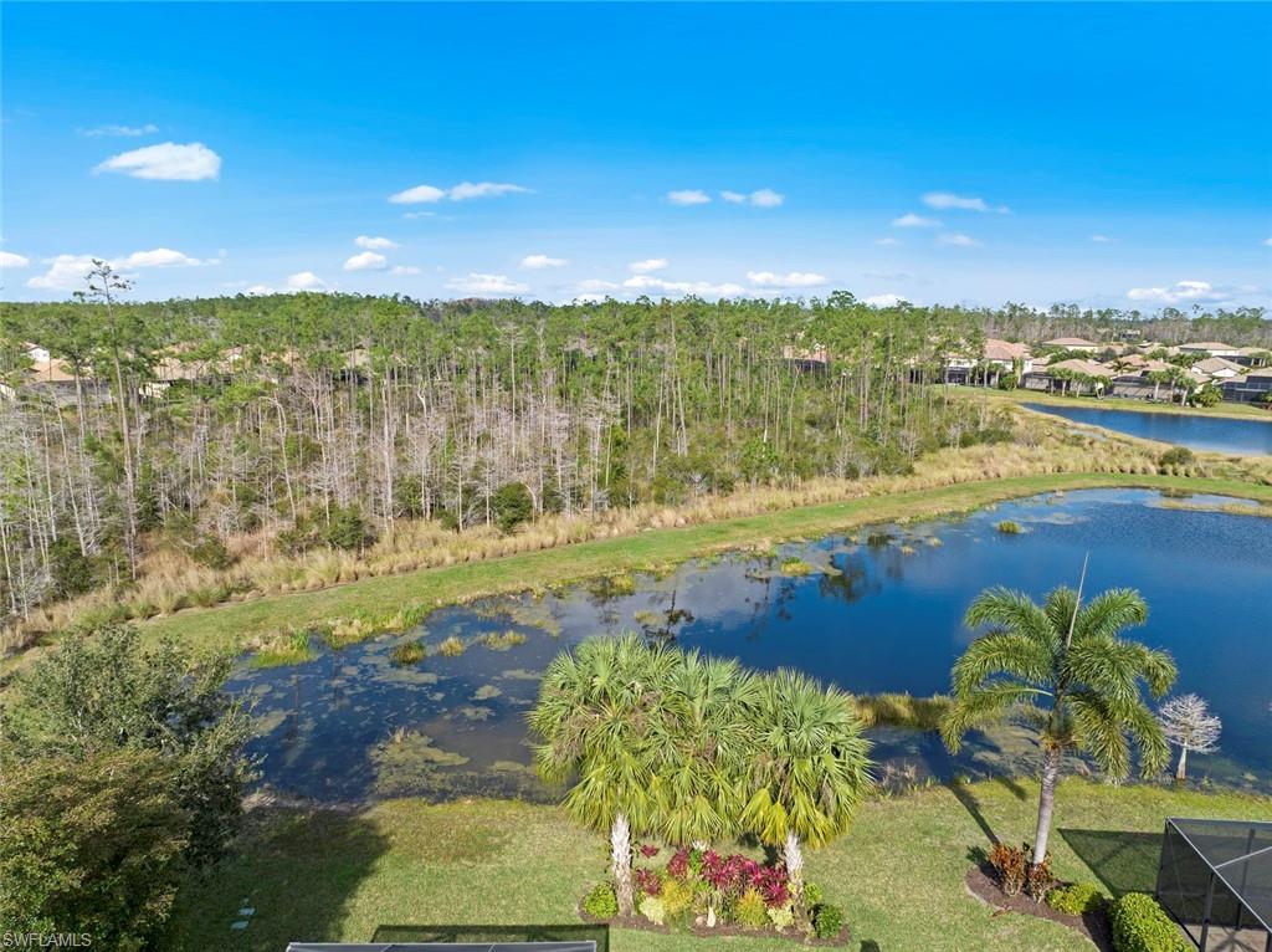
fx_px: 881
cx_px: 636
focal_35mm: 24
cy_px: 476
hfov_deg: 71.6
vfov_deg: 56.7
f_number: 2.8
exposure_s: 1/2000
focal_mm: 12.29
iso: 110
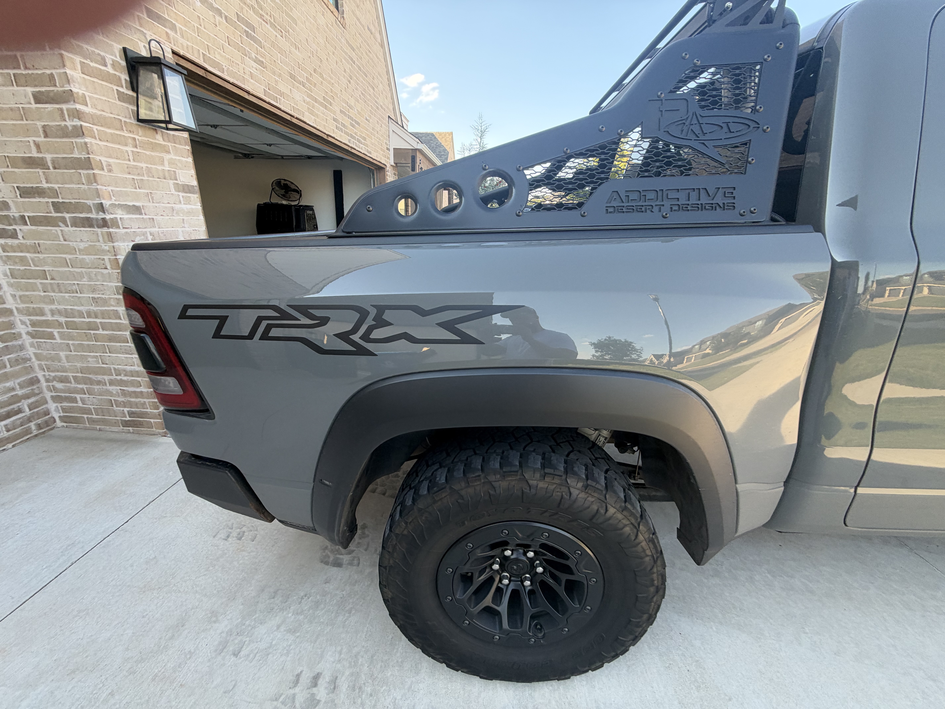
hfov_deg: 102.1
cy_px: 354
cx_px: 472
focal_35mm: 14
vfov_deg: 85.7
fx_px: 382
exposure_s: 1/149
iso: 64
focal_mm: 2.22
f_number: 2.2
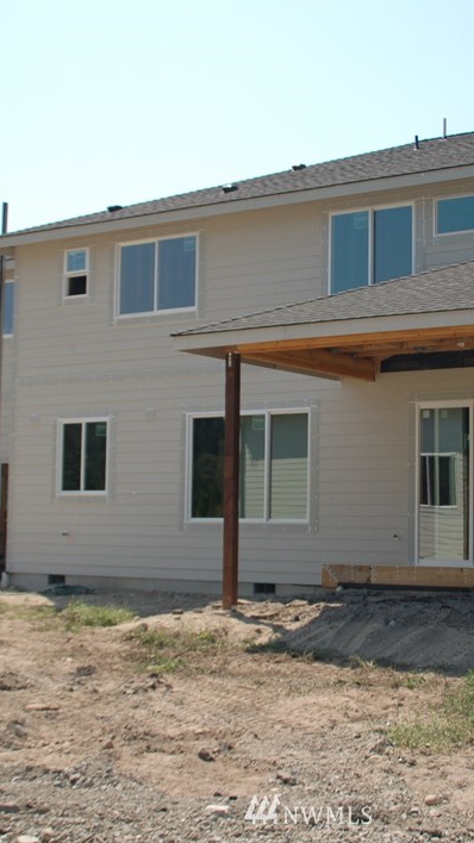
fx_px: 1185
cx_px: 311
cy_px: 425
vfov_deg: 39.2
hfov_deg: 22.5
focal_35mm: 53
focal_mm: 22
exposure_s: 1/1250
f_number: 3.8
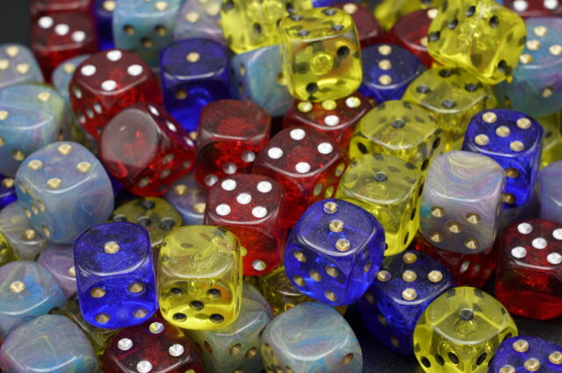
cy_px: 186
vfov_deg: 13.0
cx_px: 281
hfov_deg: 19.5
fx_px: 1637
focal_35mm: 105
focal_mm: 105
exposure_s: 1/5
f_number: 14
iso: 100
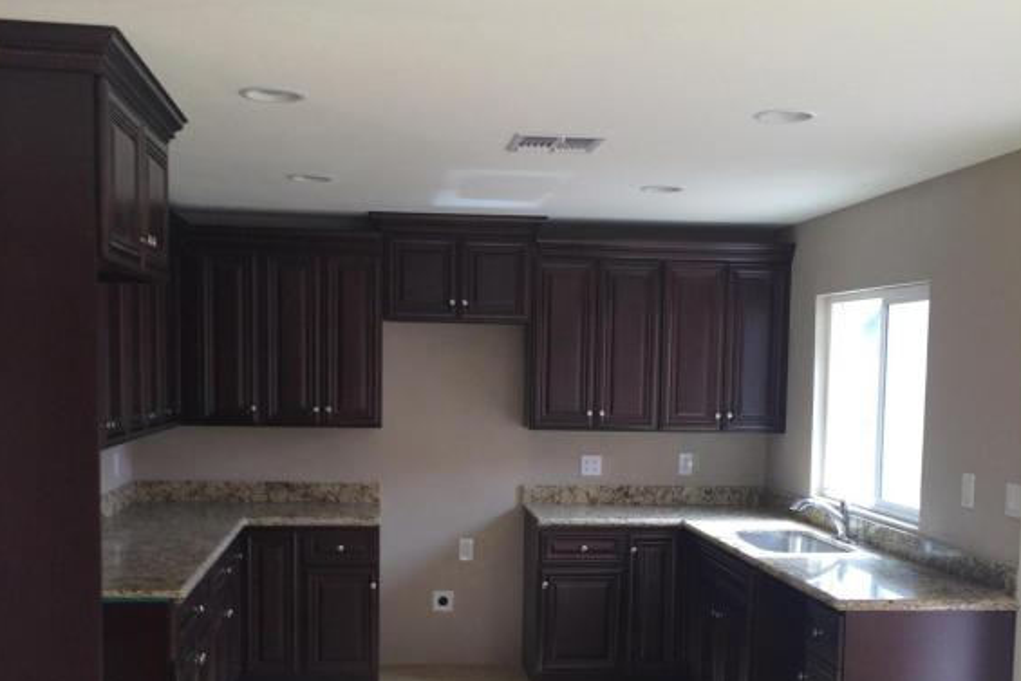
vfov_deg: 32.3
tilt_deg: -6.4
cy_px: 473
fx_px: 1163
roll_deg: +0.3
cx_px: 513
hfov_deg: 47.4
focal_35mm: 41
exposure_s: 1/60
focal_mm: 4.15
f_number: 2.2
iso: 50
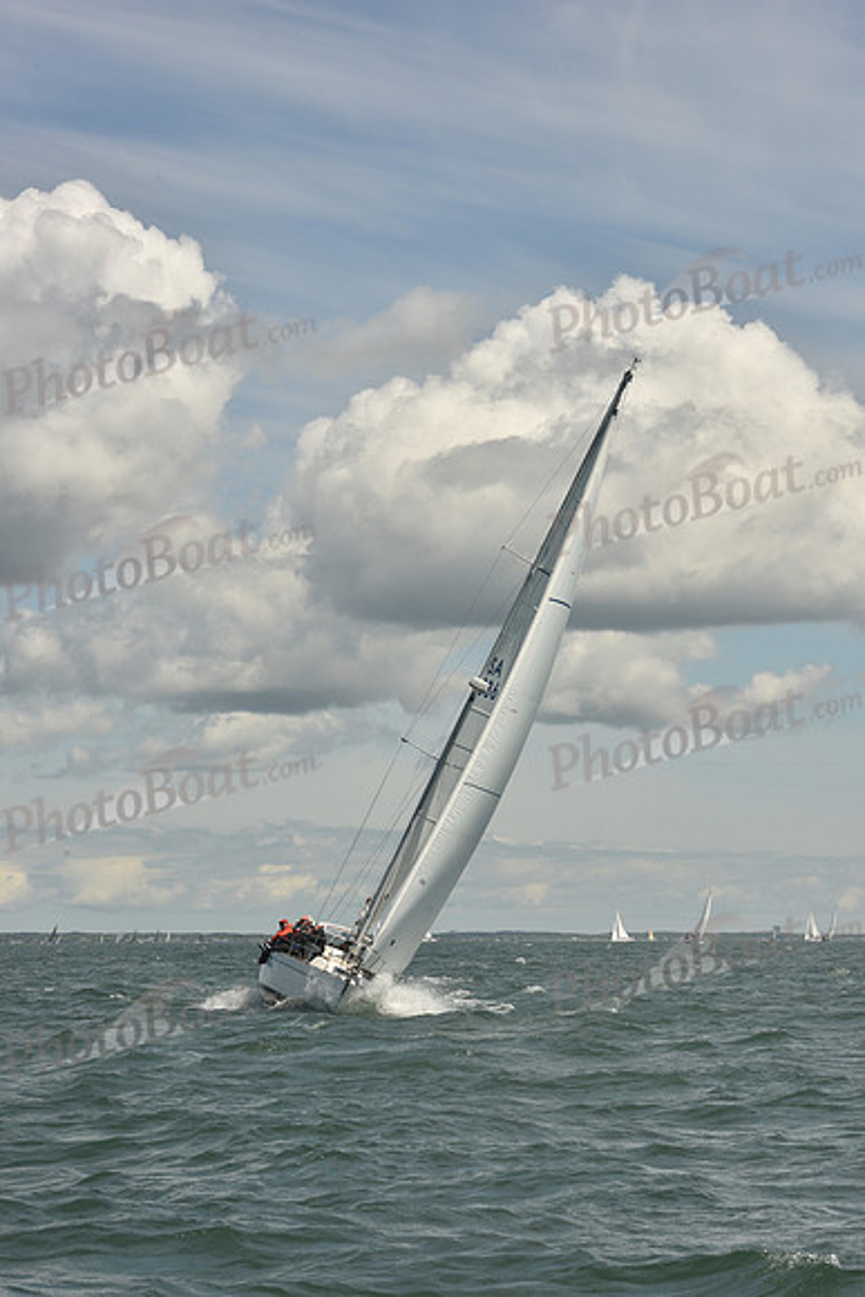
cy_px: 648
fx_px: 3602
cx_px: 432
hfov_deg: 13.7
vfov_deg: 20.4
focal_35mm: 100
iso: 320
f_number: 13
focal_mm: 100
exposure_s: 1/800
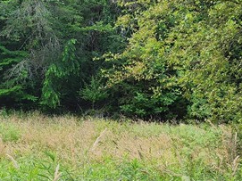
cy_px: 20
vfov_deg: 16.7
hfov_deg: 21.4
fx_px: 608
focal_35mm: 87
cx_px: -23
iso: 32
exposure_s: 1/180
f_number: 1.8
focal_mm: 6.4
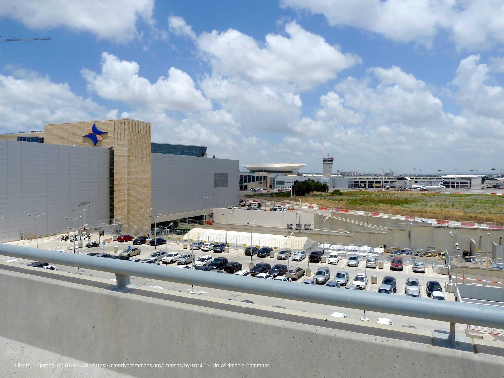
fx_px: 364
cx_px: 252
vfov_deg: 54.9
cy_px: 189
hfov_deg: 69.4
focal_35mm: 25
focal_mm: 4.1
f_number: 5.6
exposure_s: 1/640
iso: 80
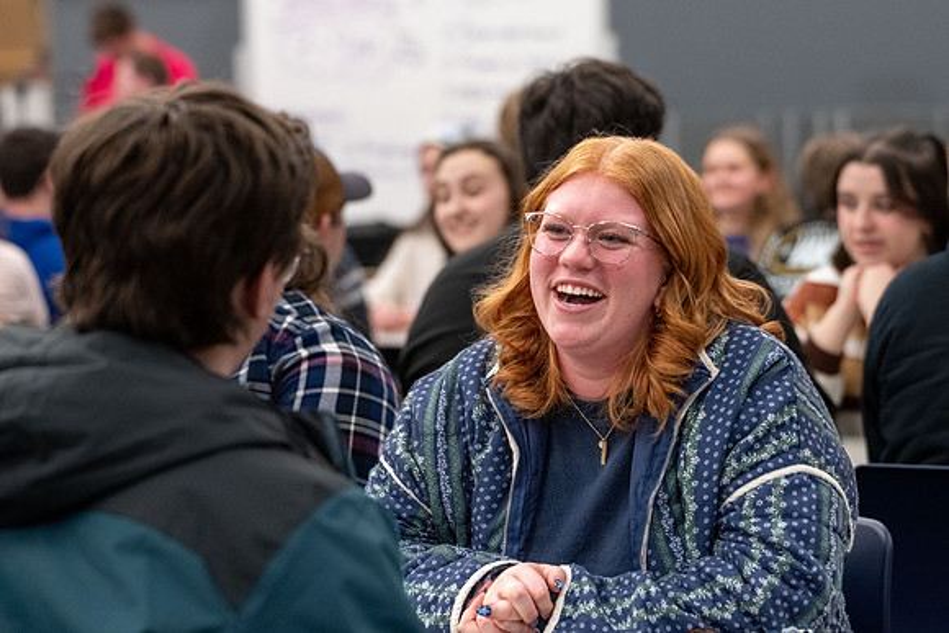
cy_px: 239
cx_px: 587
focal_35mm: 119
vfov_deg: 11.5
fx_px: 3151
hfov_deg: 17.1
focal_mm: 95
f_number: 3.5
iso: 2500
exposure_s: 1/200
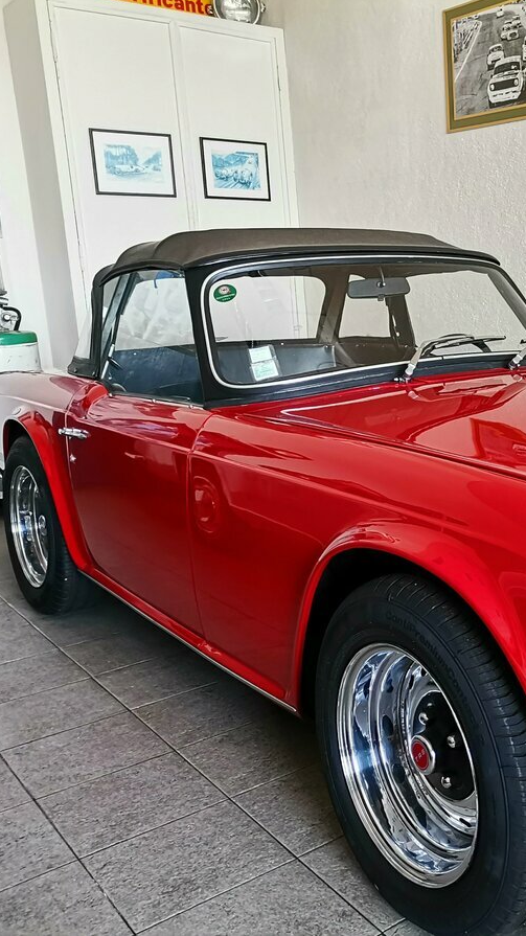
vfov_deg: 52.8
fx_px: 943
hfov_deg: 28.5
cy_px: 466
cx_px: 571
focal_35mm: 38
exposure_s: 1/100
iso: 200
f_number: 1.8
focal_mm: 4.75
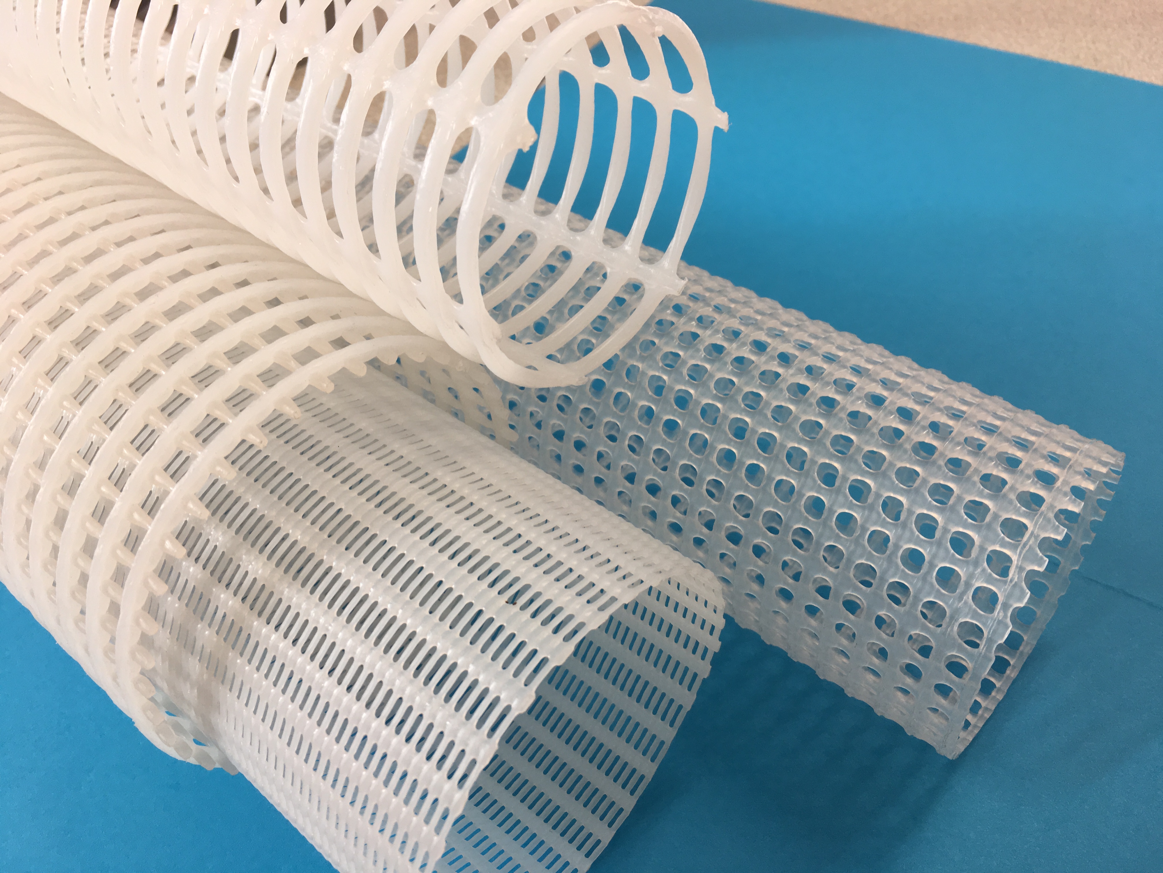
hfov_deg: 61.7
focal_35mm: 29
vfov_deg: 48.2
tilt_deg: -47.5
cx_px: 582
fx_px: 974
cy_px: 436
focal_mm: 4.15
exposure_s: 1/100
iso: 32
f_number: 2.2
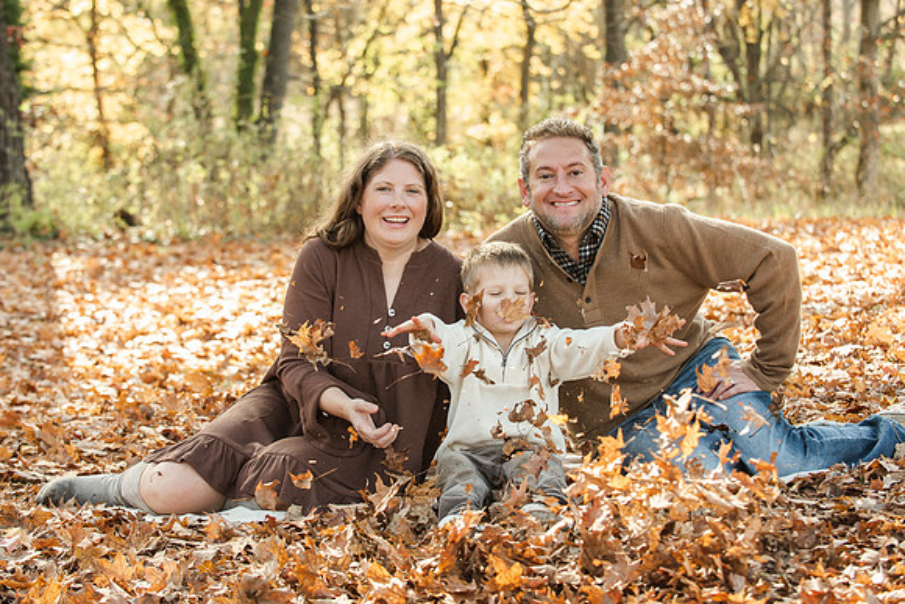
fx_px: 1942
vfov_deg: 17.7
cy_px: 286
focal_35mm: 77
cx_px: 406
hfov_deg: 26.2
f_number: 4.5
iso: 800
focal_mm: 70
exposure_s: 1/1000
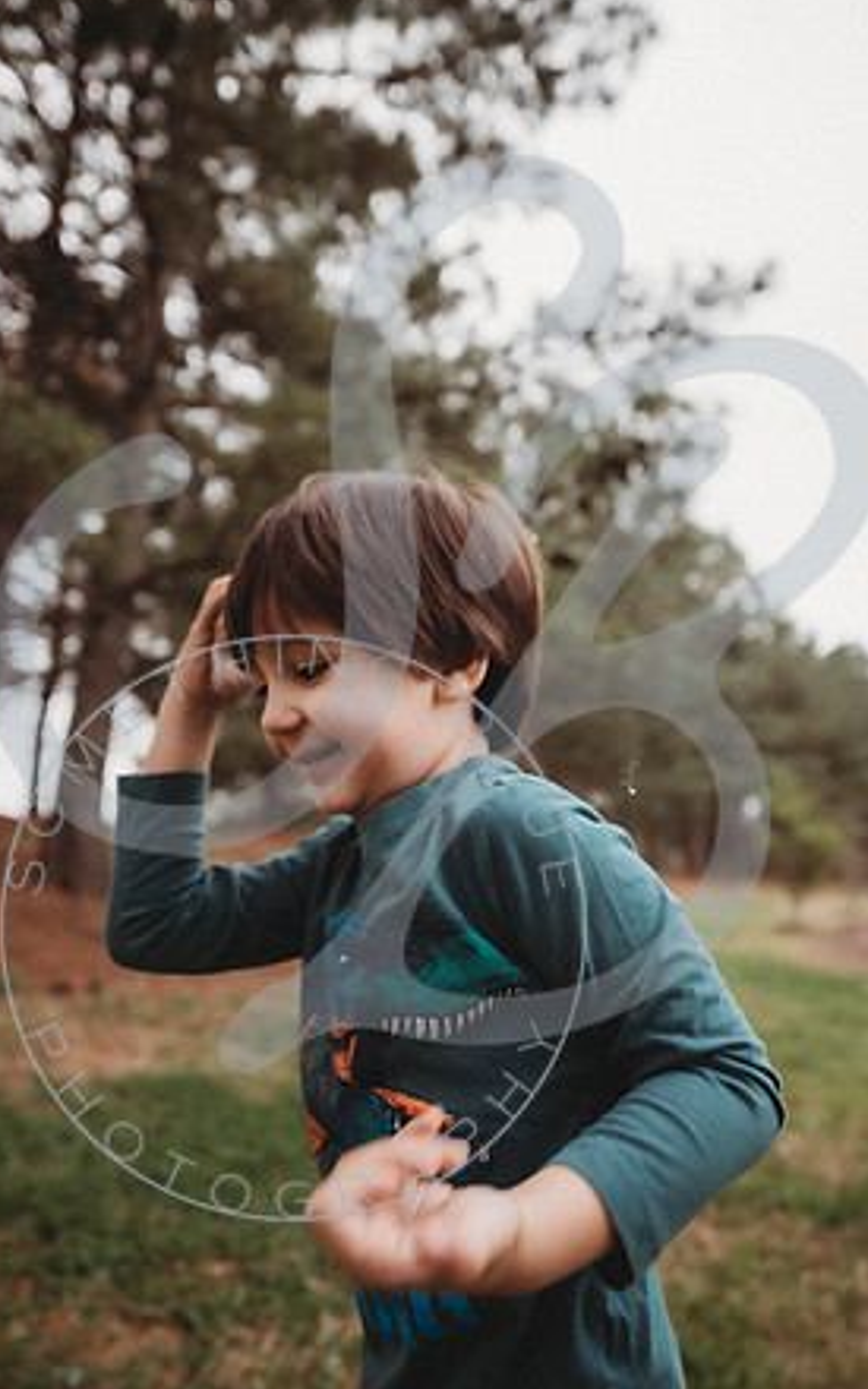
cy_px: 688
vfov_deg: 72.5
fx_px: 946
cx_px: 436
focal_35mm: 25
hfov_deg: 49.3
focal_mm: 24
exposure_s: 1/320
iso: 100
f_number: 2.8
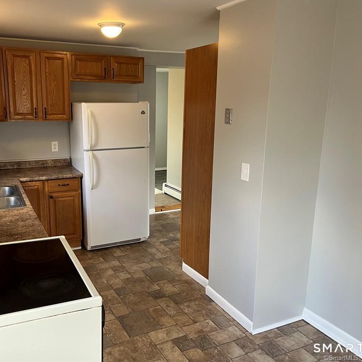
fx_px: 367
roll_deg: +0.2
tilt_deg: -12.9
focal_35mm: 31
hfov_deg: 52.2
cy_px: 179
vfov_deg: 52.5
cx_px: 148
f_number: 1.6
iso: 125
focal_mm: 5.1
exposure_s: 1/60
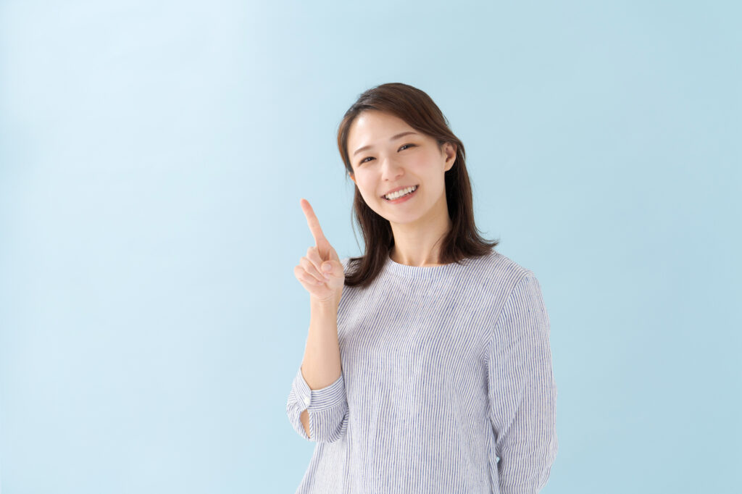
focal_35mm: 119
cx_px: 371
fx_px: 2452
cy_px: 247
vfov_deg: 11.5
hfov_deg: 17.2
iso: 320
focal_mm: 119
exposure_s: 1/160
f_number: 4
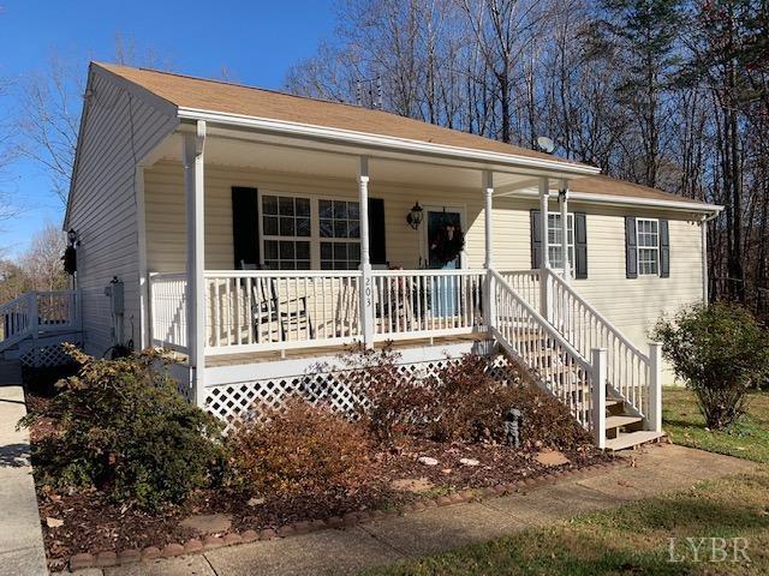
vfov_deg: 53.1
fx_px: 578
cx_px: 384
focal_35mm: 26
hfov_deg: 67.3
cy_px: 288
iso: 25
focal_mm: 4.25
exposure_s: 1/2994
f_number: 1.8
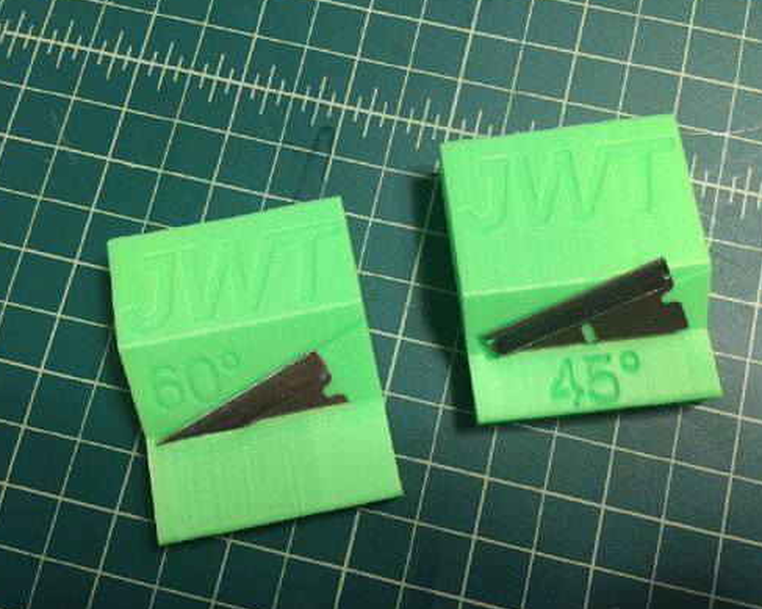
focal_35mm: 31
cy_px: 302
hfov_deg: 57.2
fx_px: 699
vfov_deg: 47.1
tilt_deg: -80.9
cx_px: 398
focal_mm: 4.15
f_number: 2.2
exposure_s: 1/30
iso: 100
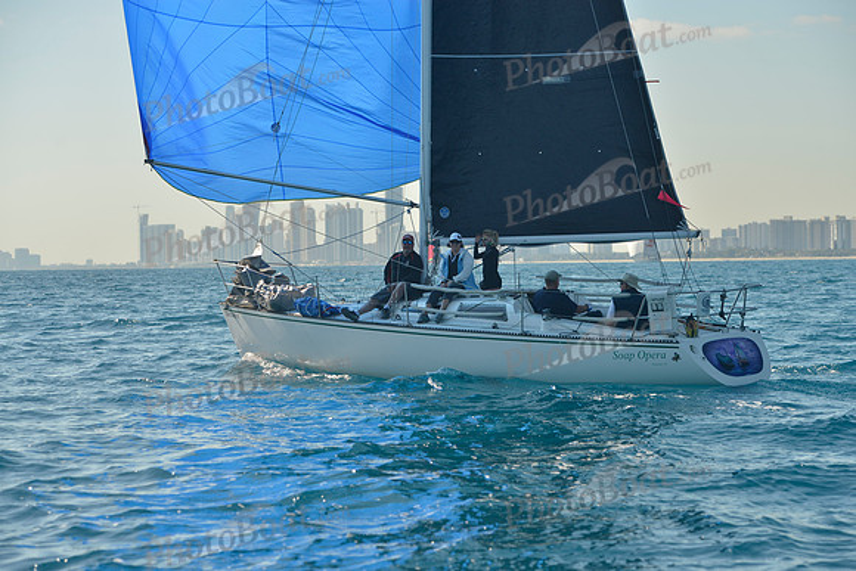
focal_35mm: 100
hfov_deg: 20.4
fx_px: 2378
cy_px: 286
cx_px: 428
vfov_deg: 13.7
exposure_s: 1/640
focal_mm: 100
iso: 200
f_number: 6.3
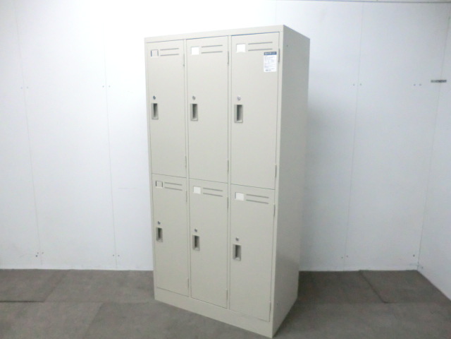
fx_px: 352
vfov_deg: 51.4
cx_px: 226
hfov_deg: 65.3
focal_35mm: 27
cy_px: 170
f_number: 3.2
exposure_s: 1/60
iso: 640
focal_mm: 4.9
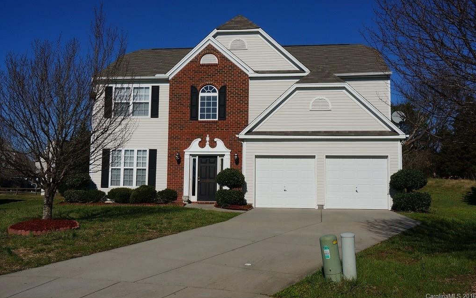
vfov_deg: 34.4
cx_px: 239
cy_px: 141
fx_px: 480
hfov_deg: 52.7
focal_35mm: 37
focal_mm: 24
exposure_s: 1/320
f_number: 13
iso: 100
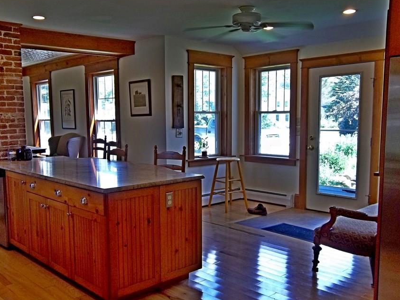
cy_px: 168
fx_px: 393
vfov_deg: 41.7
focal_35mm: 34
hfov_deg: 53.9
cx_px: 178
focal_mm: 5.05
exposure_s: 1/30
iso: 75
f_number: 3.5
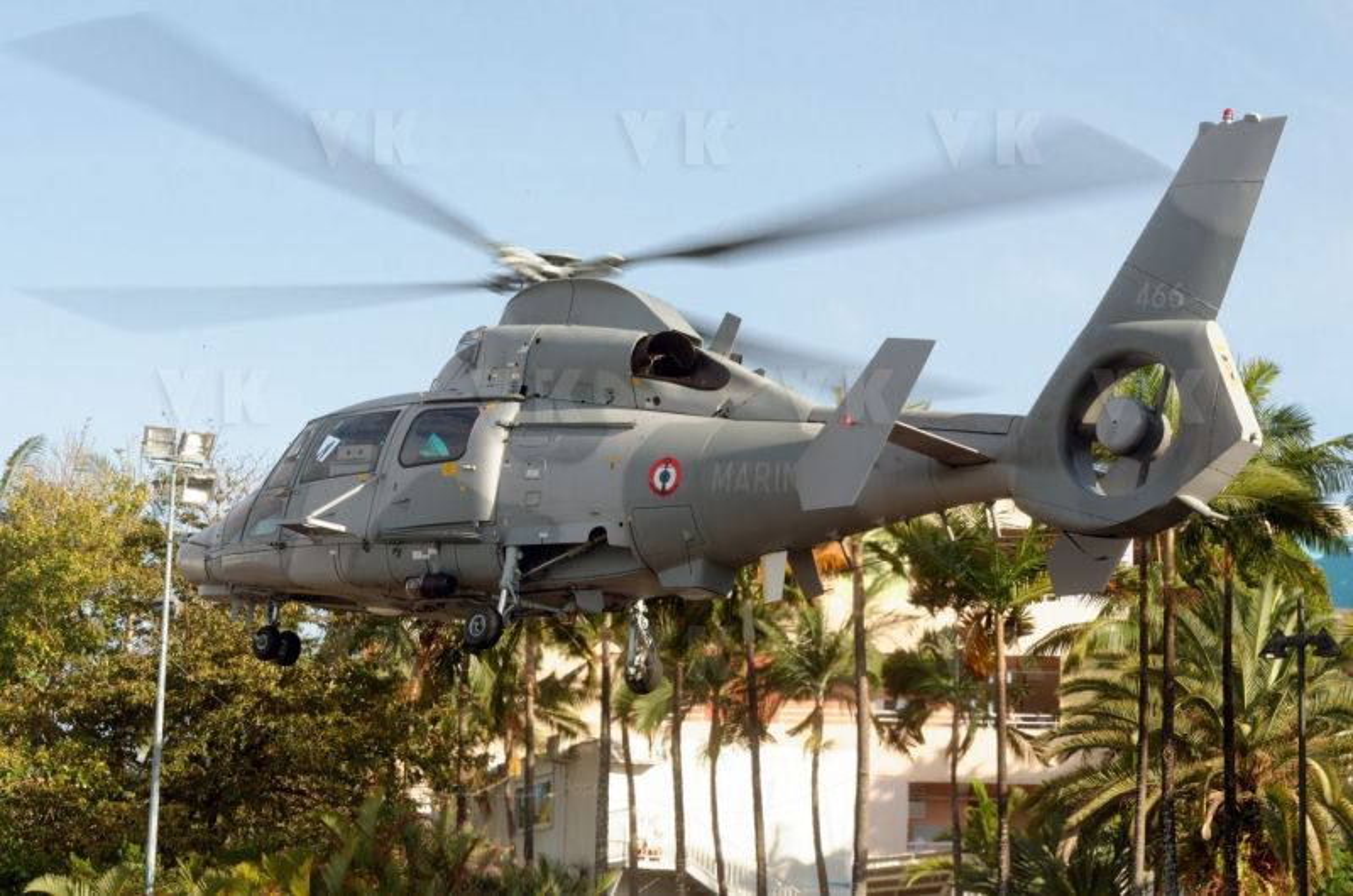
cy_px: 448
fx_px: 3938
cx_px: 676
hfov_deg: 19.5
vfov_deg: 13.0
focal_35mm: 105
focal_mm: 70
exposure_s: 1/125
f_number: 10
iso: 200
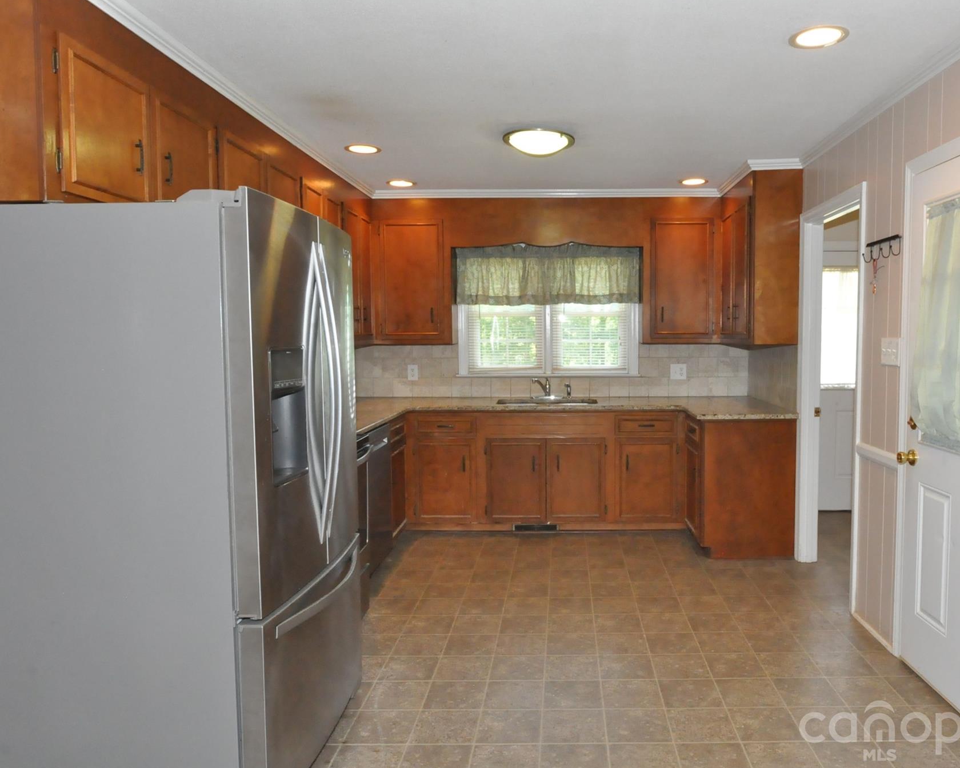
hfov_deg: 69.8
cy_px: 382
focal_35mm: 24
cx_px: 558
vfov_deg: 58.8
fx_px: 682
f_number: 8
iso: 3200
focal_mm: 14
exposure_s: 1/60
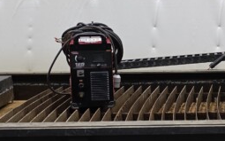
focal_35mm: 98
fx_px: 601
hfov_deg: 20.7
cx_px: 210
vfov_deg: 13.3
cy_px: 80
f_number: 1.7
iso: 800
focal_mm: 6.3
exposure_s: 1/120
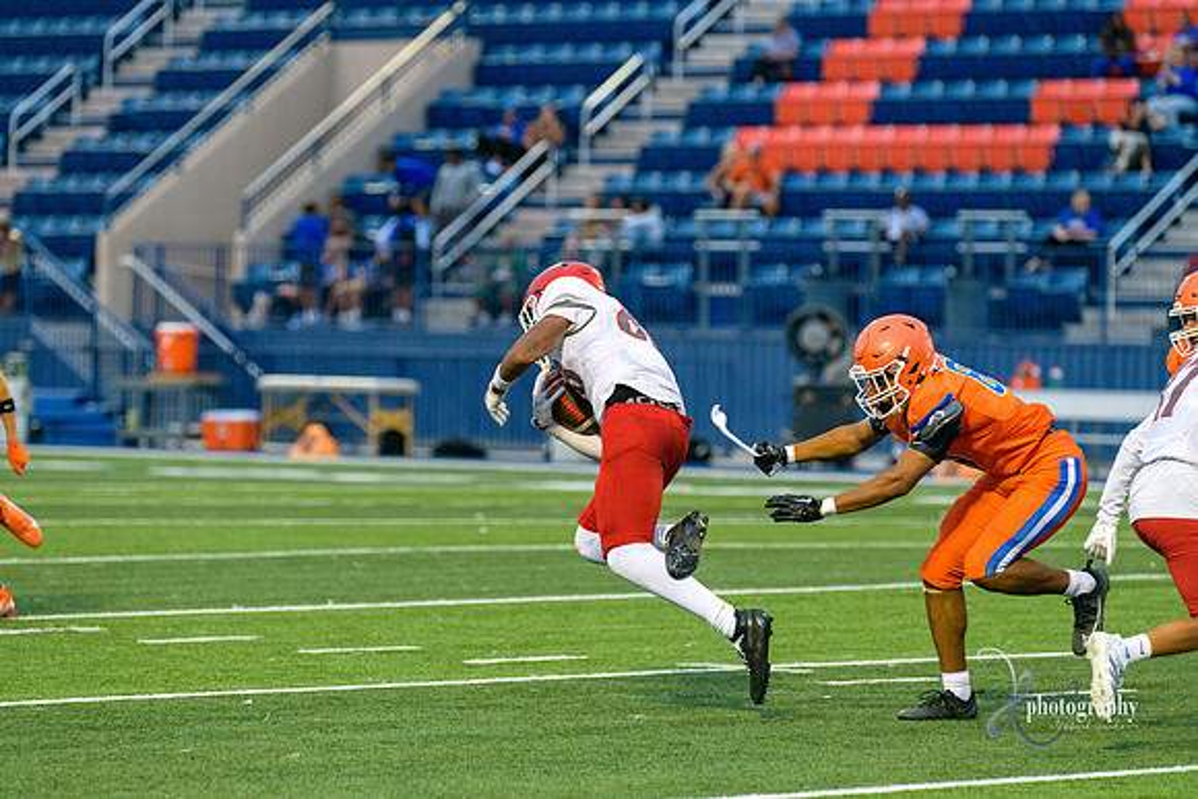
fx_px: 6990
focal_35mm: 210
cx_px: 599
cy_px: 400
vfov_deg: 6.5
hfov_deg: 9.8
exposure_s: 1/2000
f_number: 3.5
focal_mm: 210
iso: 2200
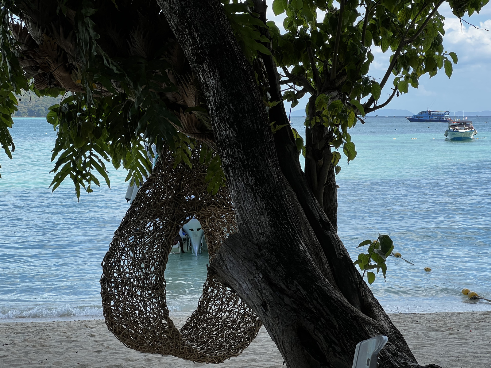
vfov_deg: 19.1
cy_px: 184
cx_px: 246
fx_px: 1092
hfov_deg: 25.3
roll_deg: +0.3
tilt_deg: -2.9
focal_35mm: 77
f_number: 2.8
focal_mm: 9
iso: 32
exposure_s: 1/391
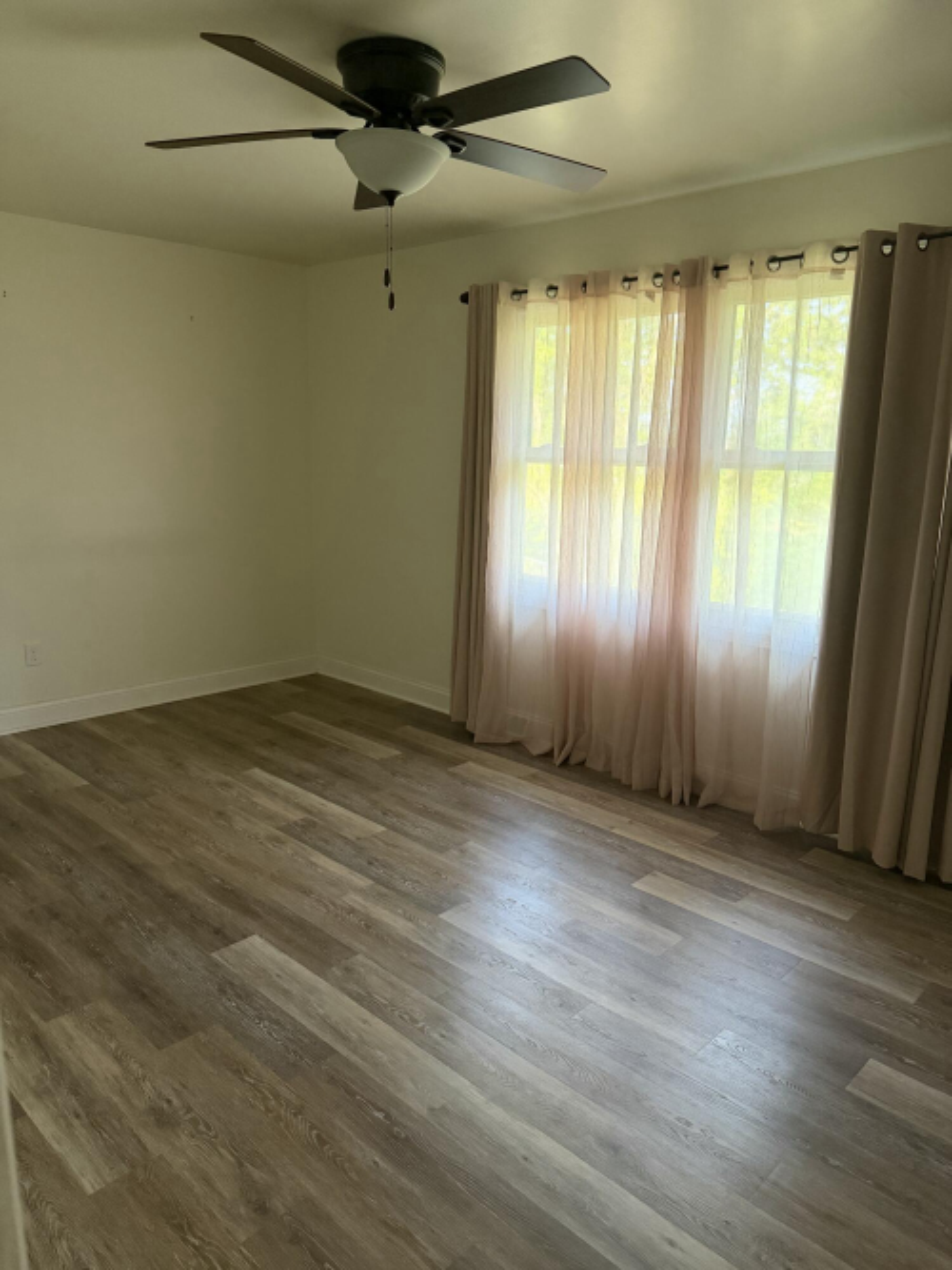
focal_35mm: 24
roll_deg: -0.9
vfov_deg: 71.6
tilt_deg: -12.2
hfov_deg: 56.8
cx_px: 476
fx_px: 880
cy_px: 635
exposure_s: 1/60
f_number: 1.78
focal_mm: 6.76
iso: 640
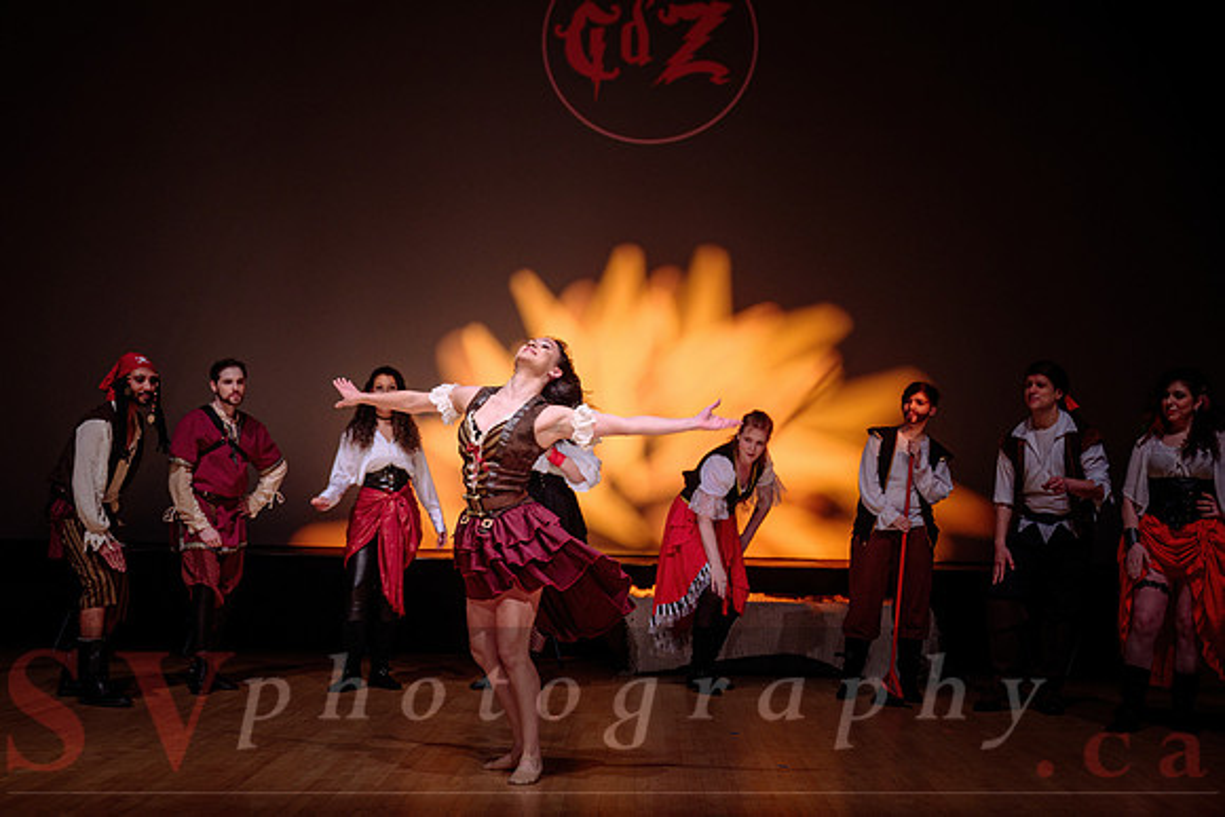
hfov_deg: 36.8
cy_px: 451
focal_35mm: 54
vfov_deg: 25.0
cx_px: 549
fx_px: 1842
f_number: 2.8
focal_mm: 49
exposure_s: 1/250
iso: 1600
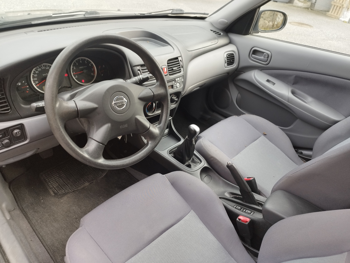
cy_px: 132
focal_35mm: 24
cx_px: 175
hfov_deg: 71.6
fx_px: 243
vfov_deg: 56.8
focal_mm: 5.89
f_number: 1.89
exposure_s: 1/50
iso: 70
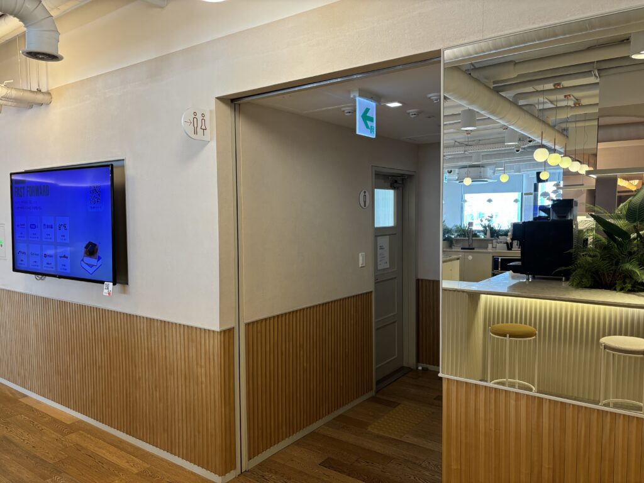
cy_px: 242
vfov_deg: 53.1
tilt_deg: -3.2
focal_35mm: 26
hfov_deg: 67.3
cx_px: 322
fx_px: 484
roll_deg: +0.9
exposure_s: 1/60
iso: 100
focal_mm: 5.96
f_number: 1.6
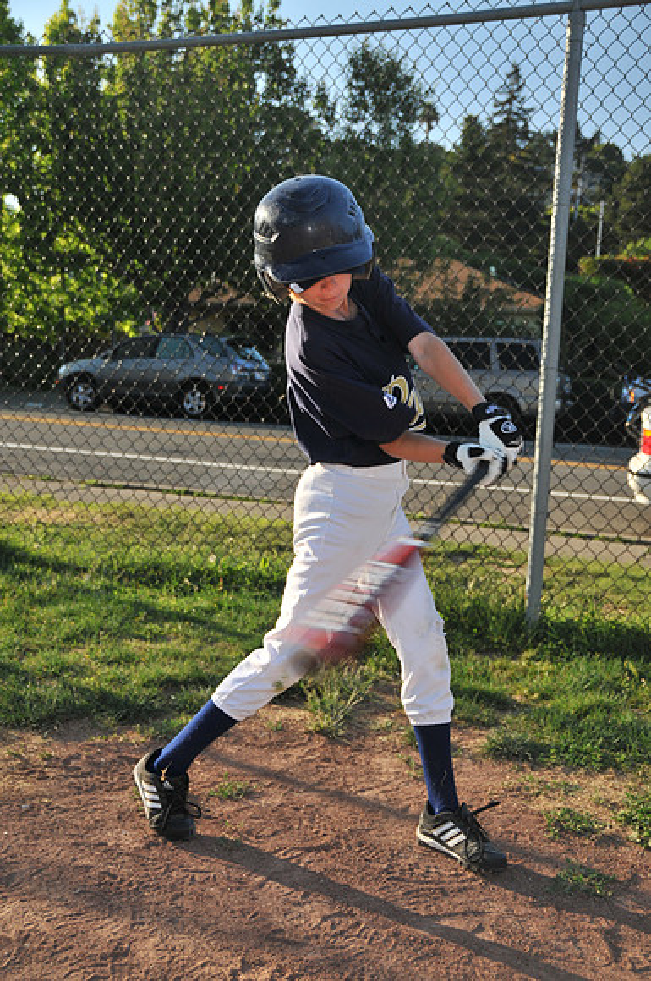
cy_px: 490
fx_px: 1061
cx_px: 326
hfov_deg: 34.1
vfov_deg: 49.6
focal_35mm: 39
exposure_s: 1/320
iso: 200
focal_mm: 26
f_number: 4
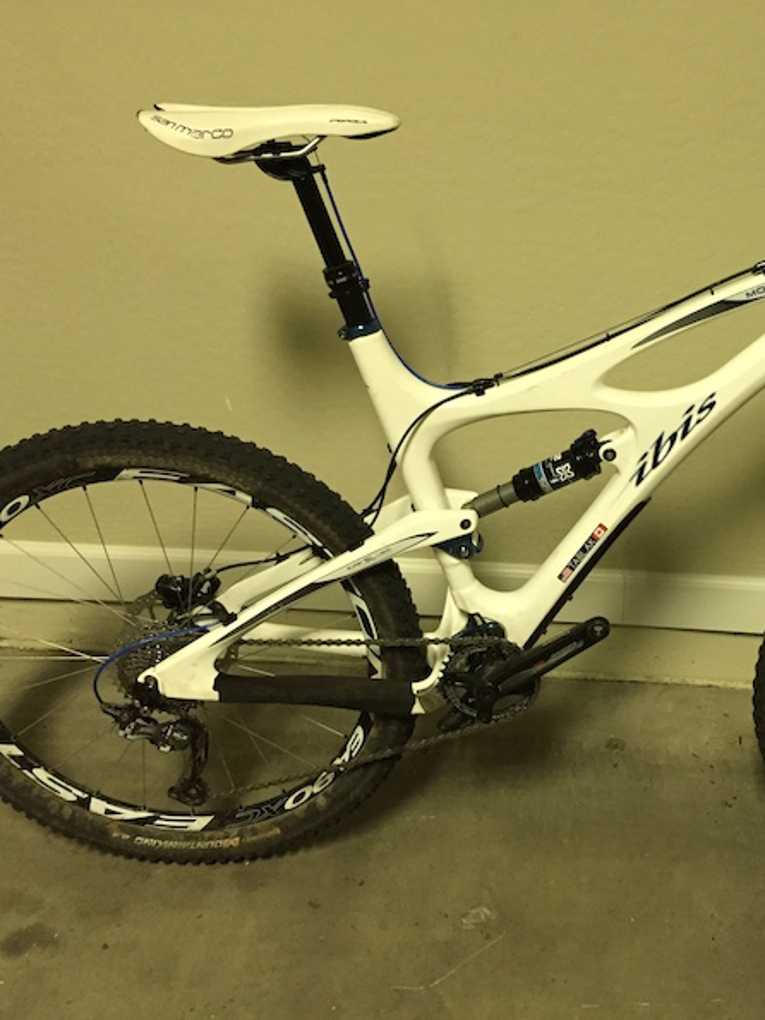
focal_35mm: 39
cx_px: 597
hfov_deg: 35.8
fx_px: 1150
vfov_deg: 47.9
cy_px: 507
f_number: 2.2
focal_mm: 4.15
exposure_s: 1/17
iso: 250
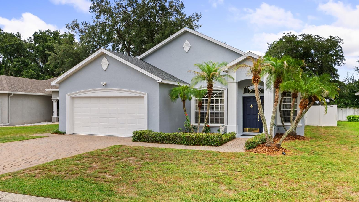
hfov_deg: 61.0
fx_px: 305
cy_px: 90
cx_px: 179
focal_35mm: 32
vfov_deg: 36.6
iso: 320
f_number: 11
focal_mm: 20
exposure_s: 1/125
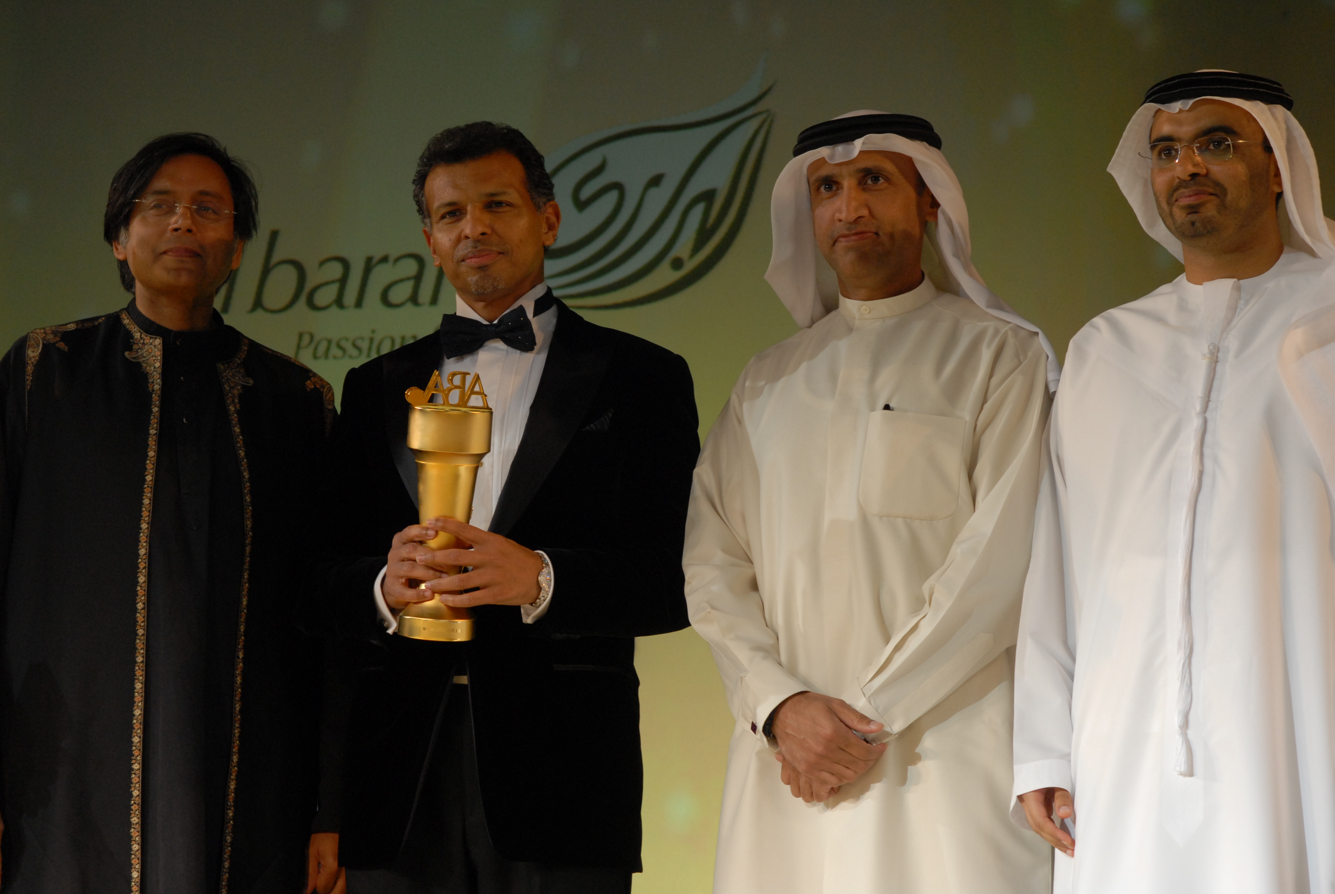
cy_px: 447
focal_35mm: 128
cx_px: 668
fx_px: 4734
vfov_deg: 10.8
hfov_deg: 16.1
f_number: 7.1
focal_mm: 85
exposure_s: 1/100
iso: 400
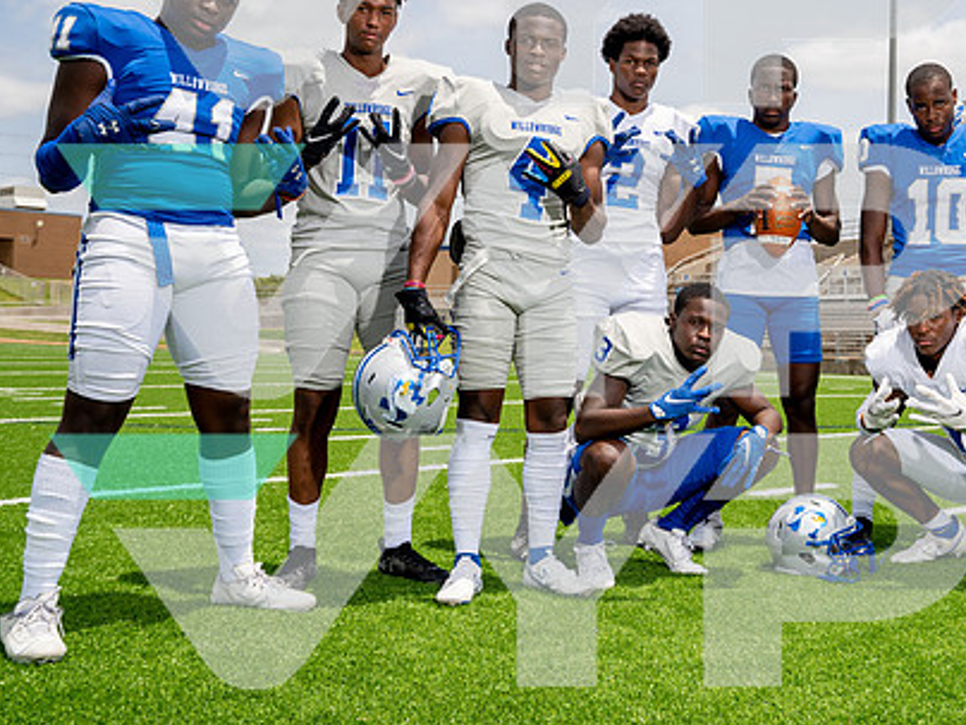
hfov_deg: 39.8
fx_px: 1312
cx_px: 665
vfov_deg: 30.7
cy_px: 272
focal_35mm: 47
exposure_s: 1/250
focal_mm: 34
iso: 100
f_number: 8
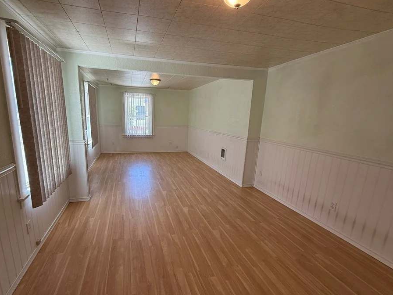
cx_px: 171
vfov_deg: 78.1
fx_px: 182
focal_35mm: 16
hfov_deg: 94.0
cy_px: 150
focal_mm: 2.22
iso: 100
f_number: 2.2
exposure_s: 1/120
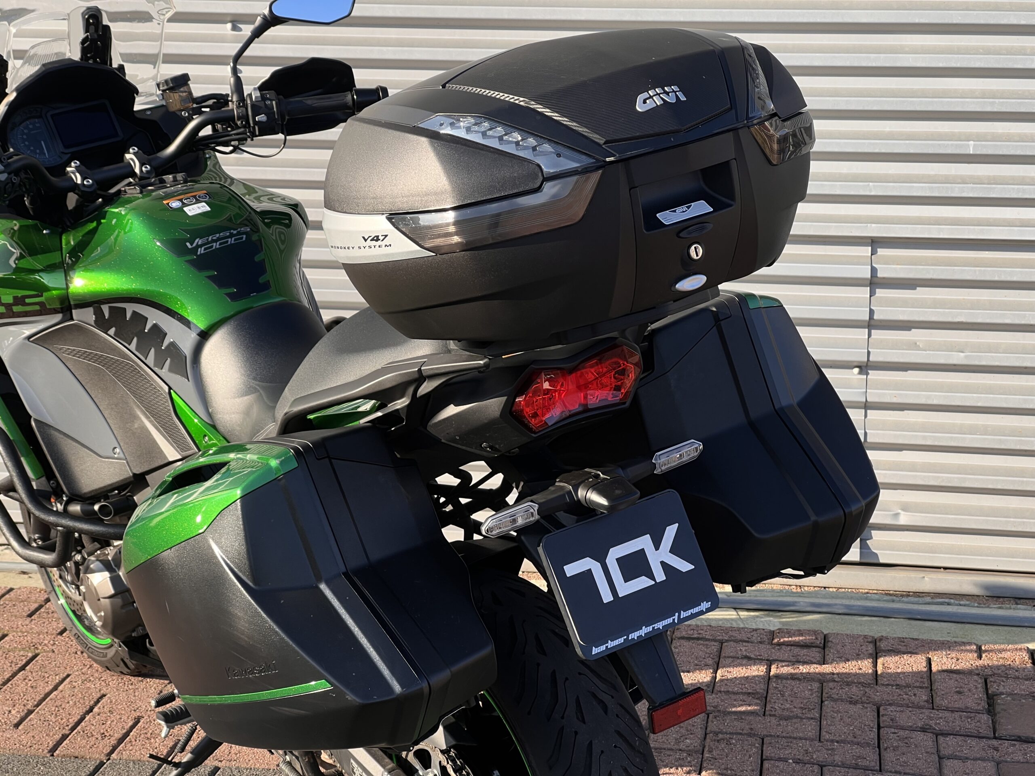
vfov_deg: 19.1
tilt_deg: -12.0
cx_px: 518
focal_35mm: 77
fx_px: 2302
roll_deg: -0.2
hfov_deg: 25.3
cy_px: 388
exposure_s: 1/110
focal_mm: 9
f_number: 2.8
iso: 32
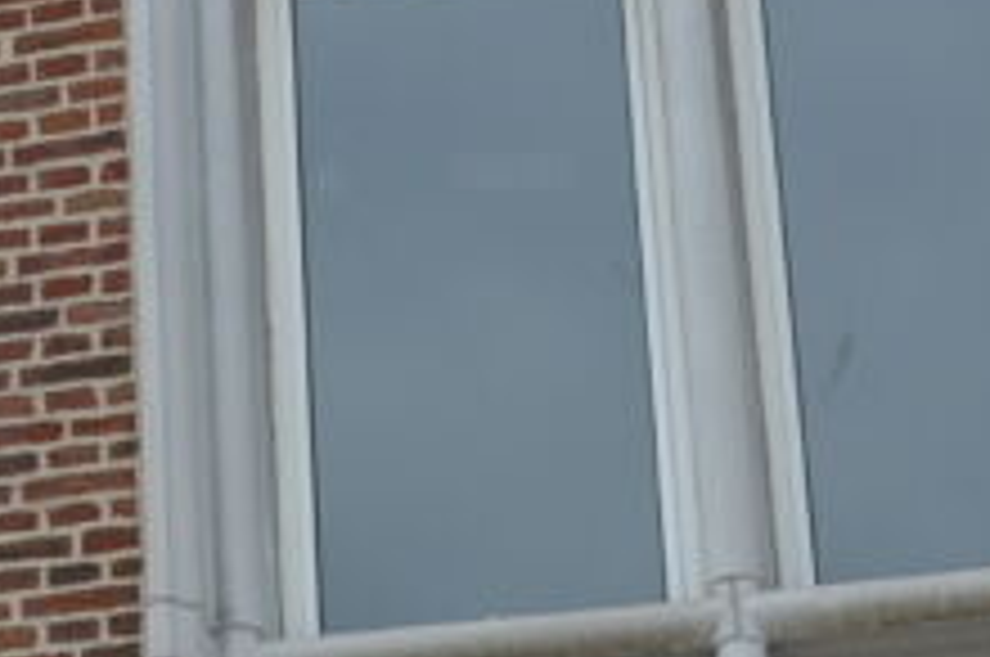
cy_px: -2
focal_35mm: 278
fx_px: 7634
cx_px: -495
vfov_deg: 4.9
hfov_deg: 7.3
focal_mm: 34
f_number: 9
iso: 100
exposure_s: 1/320
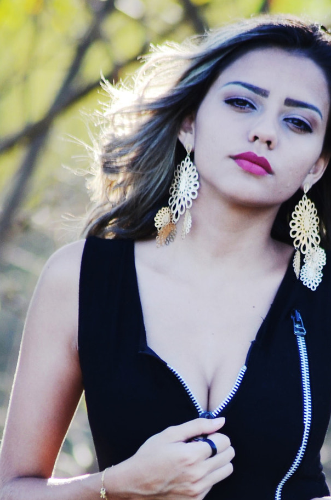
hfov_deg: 2.1
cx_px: 246
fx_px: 9116
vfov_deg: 3.1
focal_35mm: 658
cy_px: 428
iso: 320
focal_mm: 250
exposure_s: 1/250
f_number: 5
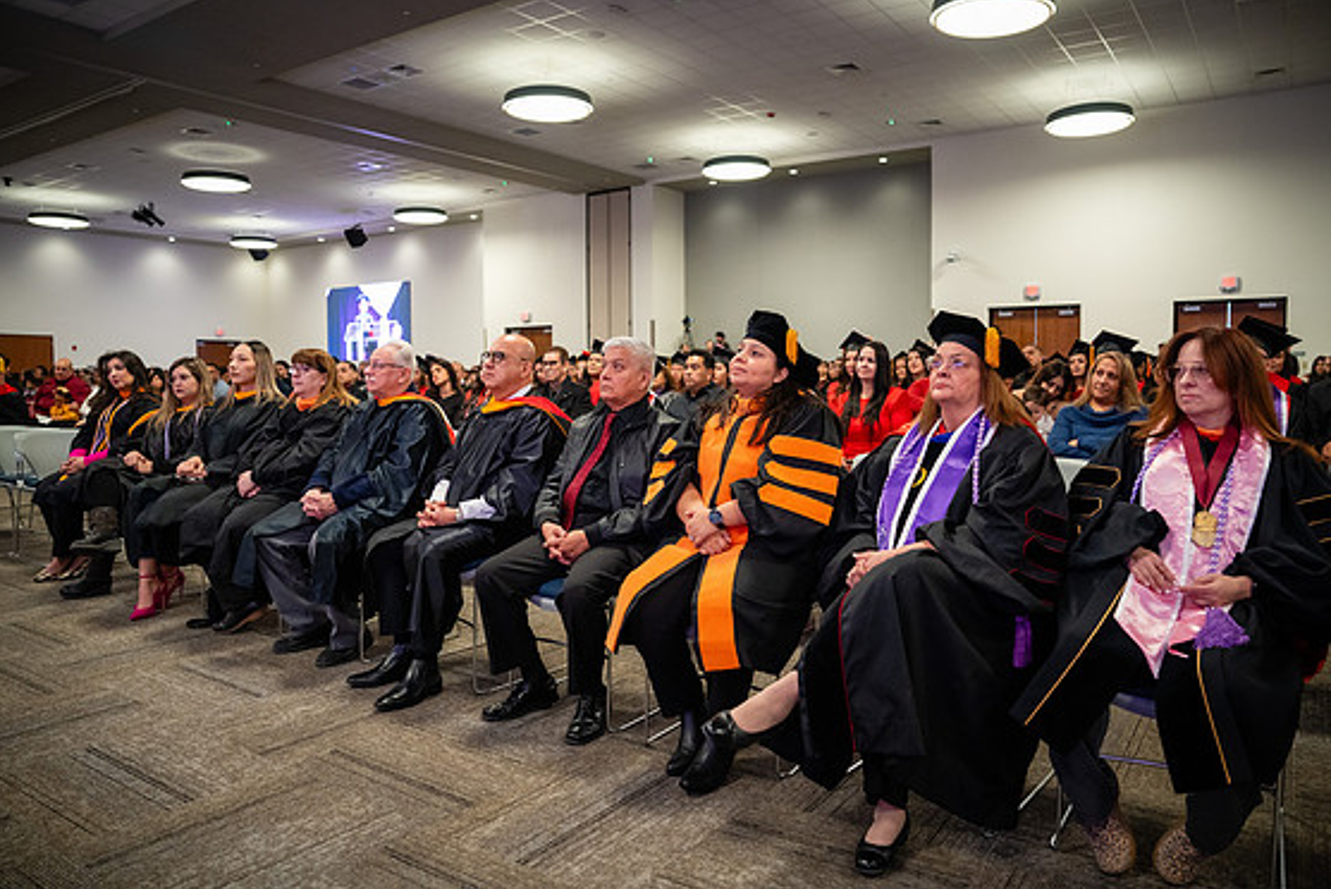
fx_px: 925
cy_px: 434
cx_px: 667
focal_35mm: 25
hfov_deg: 71.5
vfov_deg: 51.3
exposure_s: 1/200
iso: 3200
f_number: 2.8
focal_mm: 24
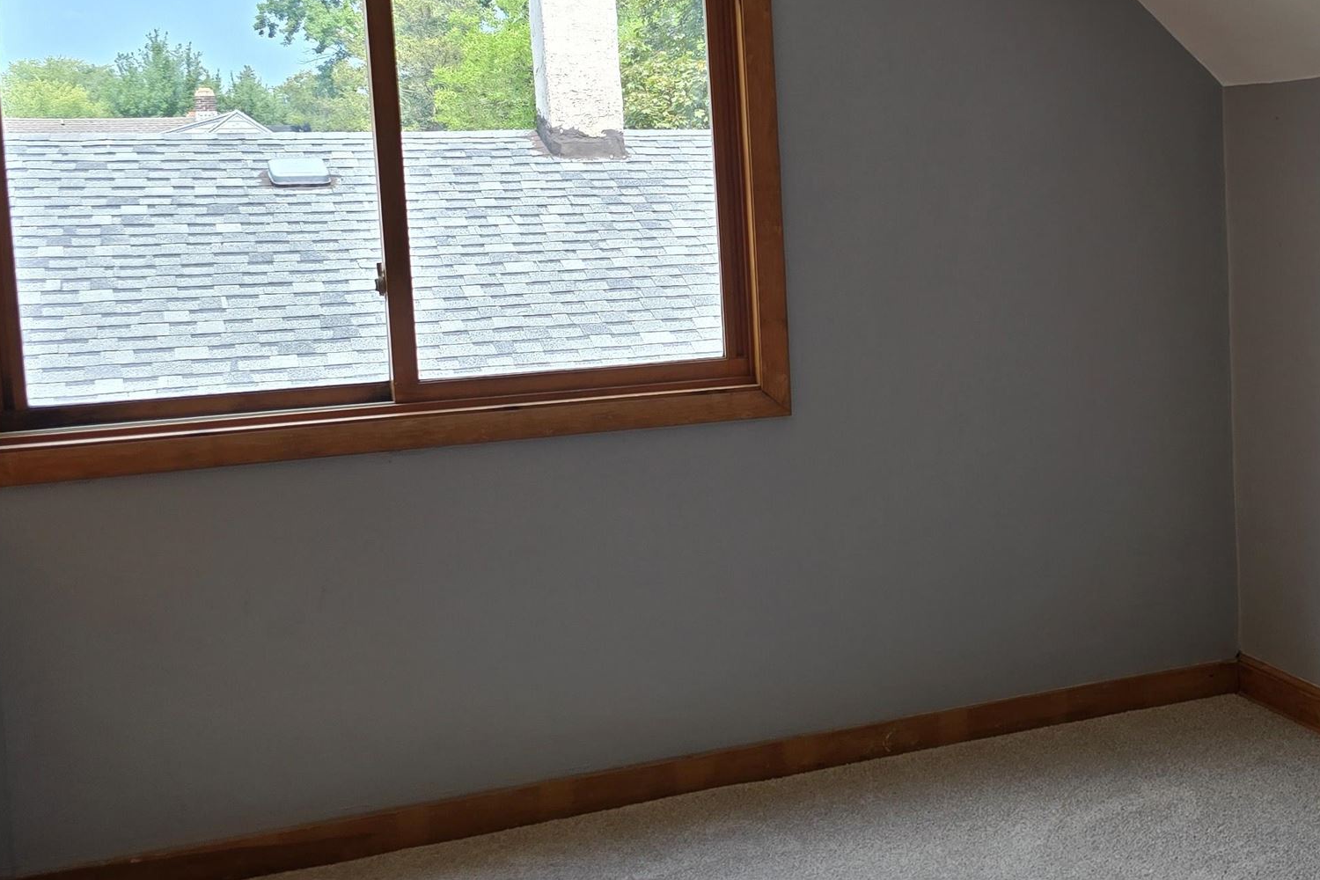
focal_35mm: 49
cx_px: 1142
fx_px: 1797
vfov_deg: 27.4
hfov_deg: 38.1
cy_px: 332
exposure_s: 1/180
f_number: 1.7
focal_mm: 6.3
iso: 25
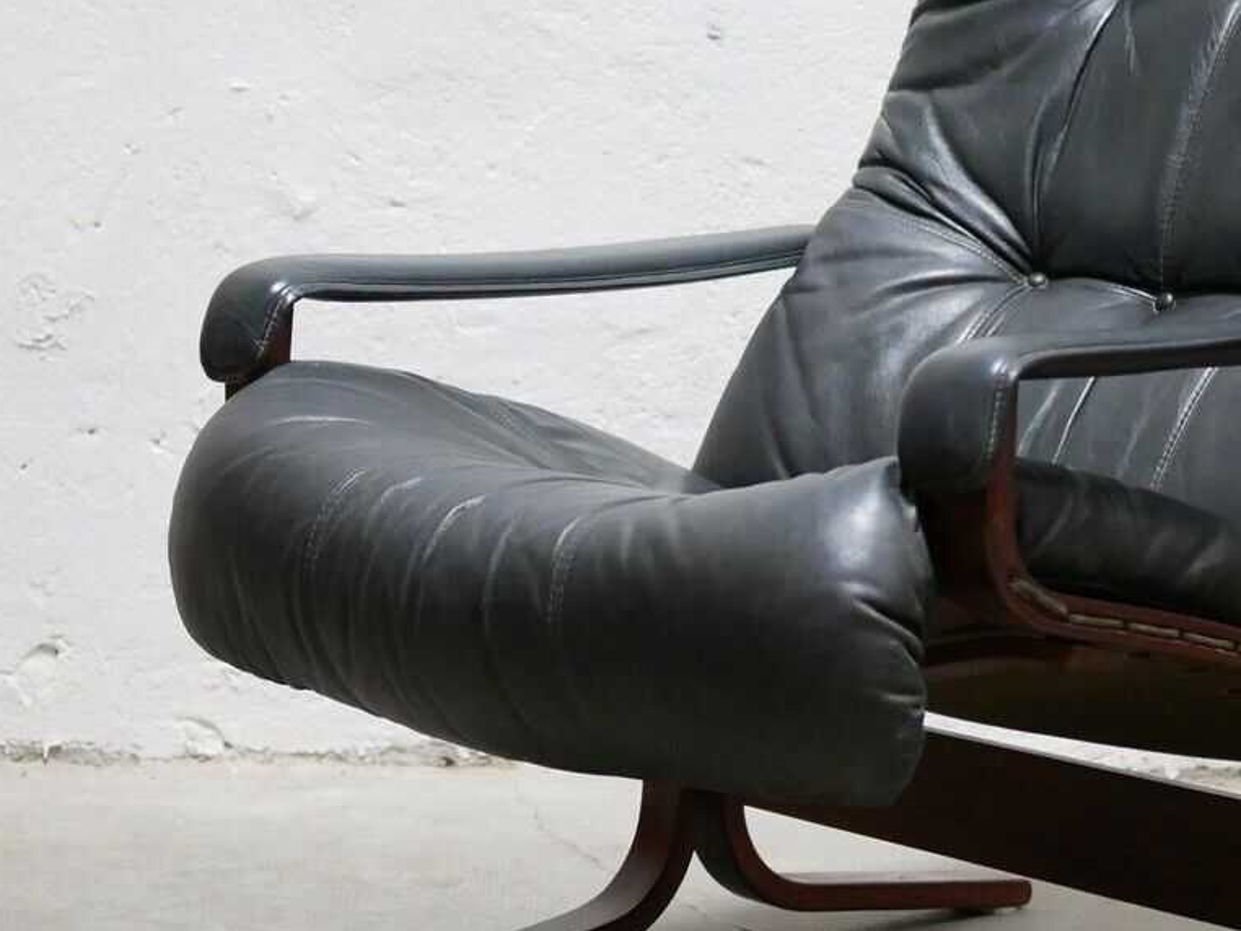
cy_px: 335
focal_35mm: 105
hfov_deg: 18.7
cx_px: 759
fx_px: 3765
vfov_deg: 14.1
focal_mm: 20
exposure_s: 1/60
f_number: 1.7
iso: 1600
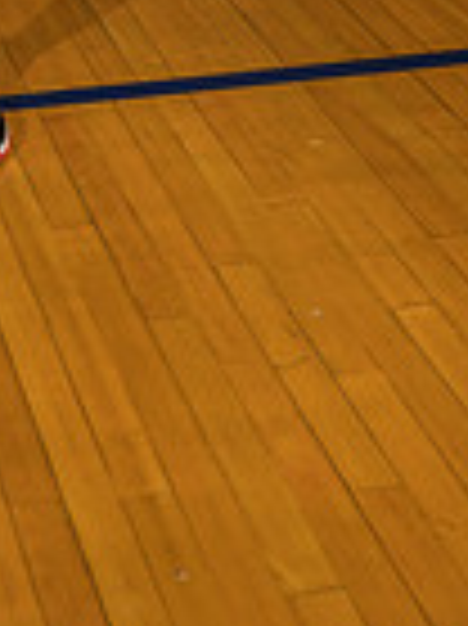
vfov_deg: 15.9
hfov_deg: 12.7
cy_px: -347
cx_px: -189
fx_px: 2022
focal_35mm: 112
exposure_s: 1/200
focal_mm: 36
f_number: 7.1
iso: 160
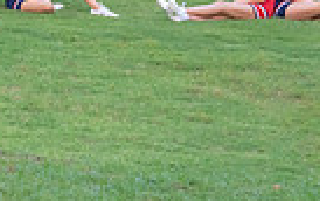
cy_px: -158
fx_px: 2663
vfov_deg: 4.3
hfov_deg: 6.8
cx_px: -52
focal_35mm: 305
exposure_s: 1/320
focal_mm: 70
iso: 1600
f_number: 5
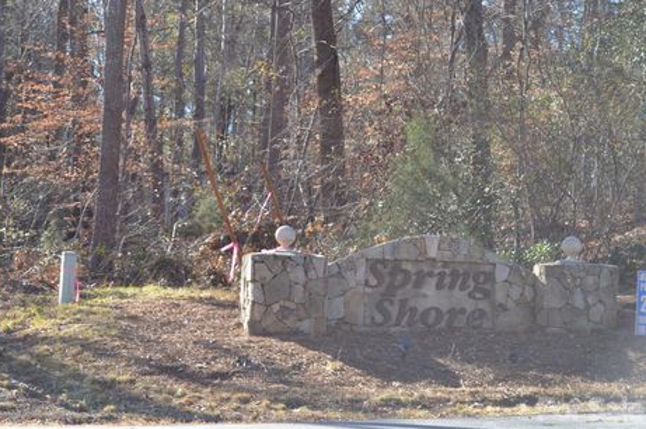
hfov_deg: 22.8
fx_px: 1605
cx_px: 297
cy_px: 231
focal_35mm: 90
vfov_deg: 15.2
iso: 160
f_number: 5.6
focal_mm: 55
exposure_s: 1/125
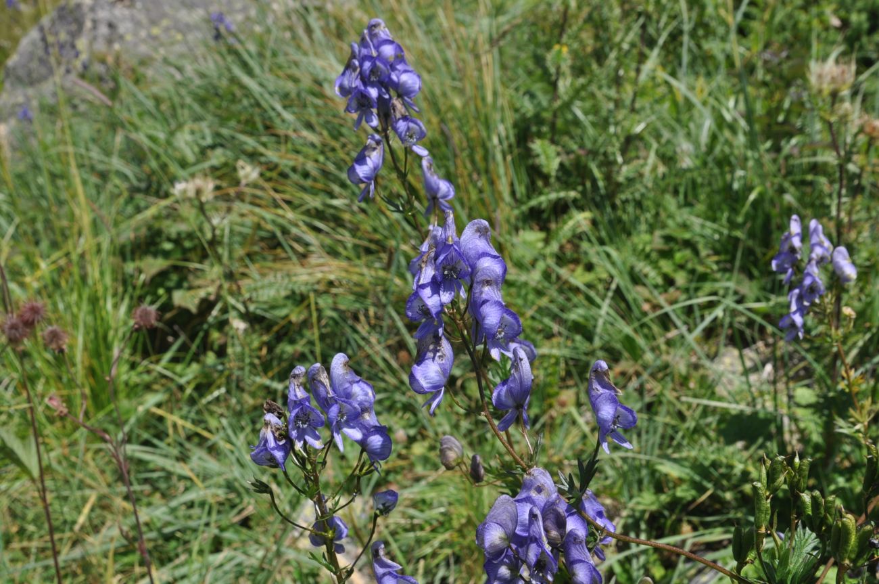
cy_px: 292
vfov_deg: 28.0
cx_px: 440
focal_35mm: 48
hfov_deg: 41.2
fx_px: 1170
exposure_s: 1/320
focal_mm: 32
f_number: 8
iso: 200
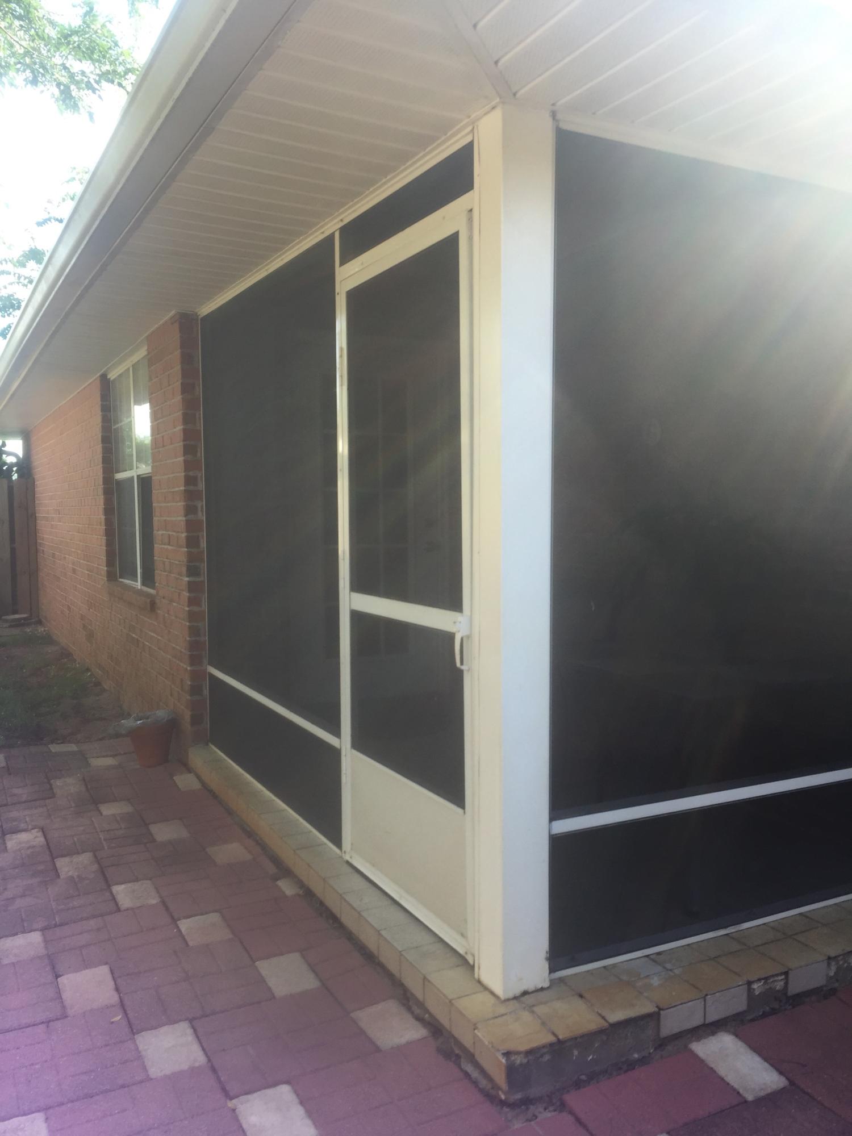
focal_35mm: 29
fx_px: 952
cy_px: 568
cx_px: 426
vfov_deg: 61.7
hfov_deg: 48.2
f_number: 2.2
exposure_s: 1/169
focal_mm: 4.15
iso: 32
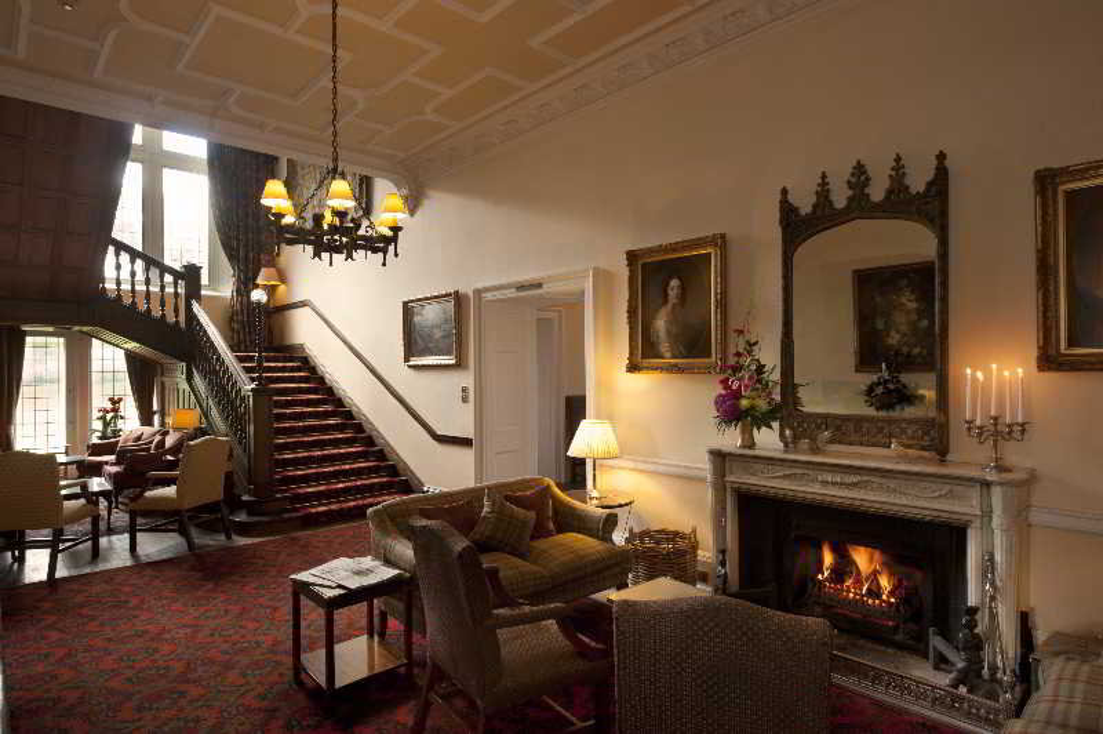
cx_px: 552
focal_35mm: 20
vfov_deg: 61.8
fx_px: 612
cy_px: 367
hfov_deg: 84.0
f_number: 11
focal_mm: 20
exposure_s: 1/2.5
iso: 200
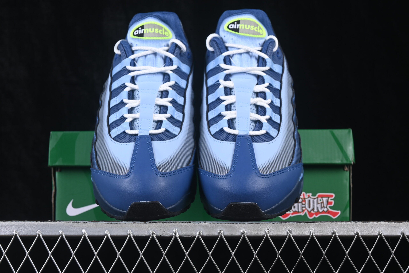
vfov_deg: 18.2
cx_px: 204
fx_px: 852
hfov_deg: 27.0
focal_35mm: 75
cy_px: 136
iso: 160
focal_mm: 50
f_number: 7.1
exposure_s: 1/80
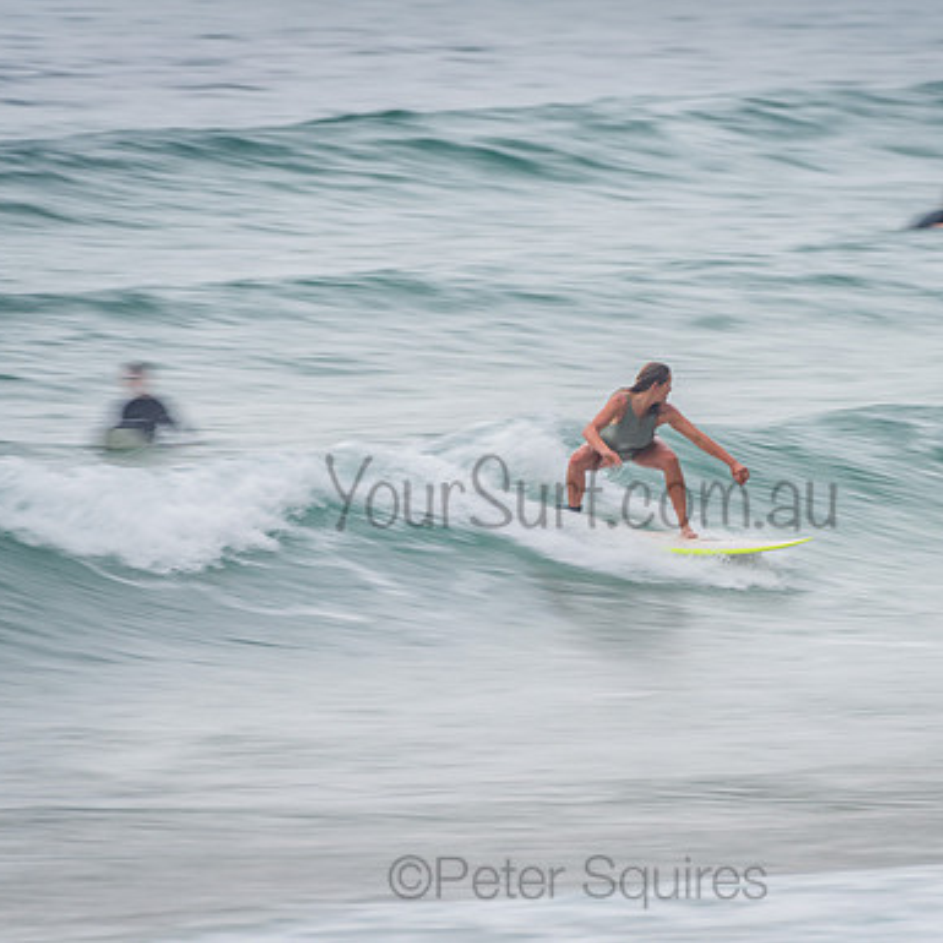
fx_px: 21451
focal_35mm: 696
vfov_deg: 2.5
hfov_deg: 2.5
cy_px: 512
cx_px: 639
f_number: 8
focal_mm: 500
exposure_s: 1/30
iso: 64
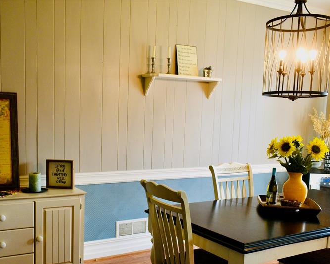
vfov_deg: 37.9
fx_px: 381
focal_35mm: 39
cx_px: 142
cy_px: 169
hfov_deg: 46.7
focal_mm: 18
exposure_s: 1/80
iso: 400
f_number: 4.5
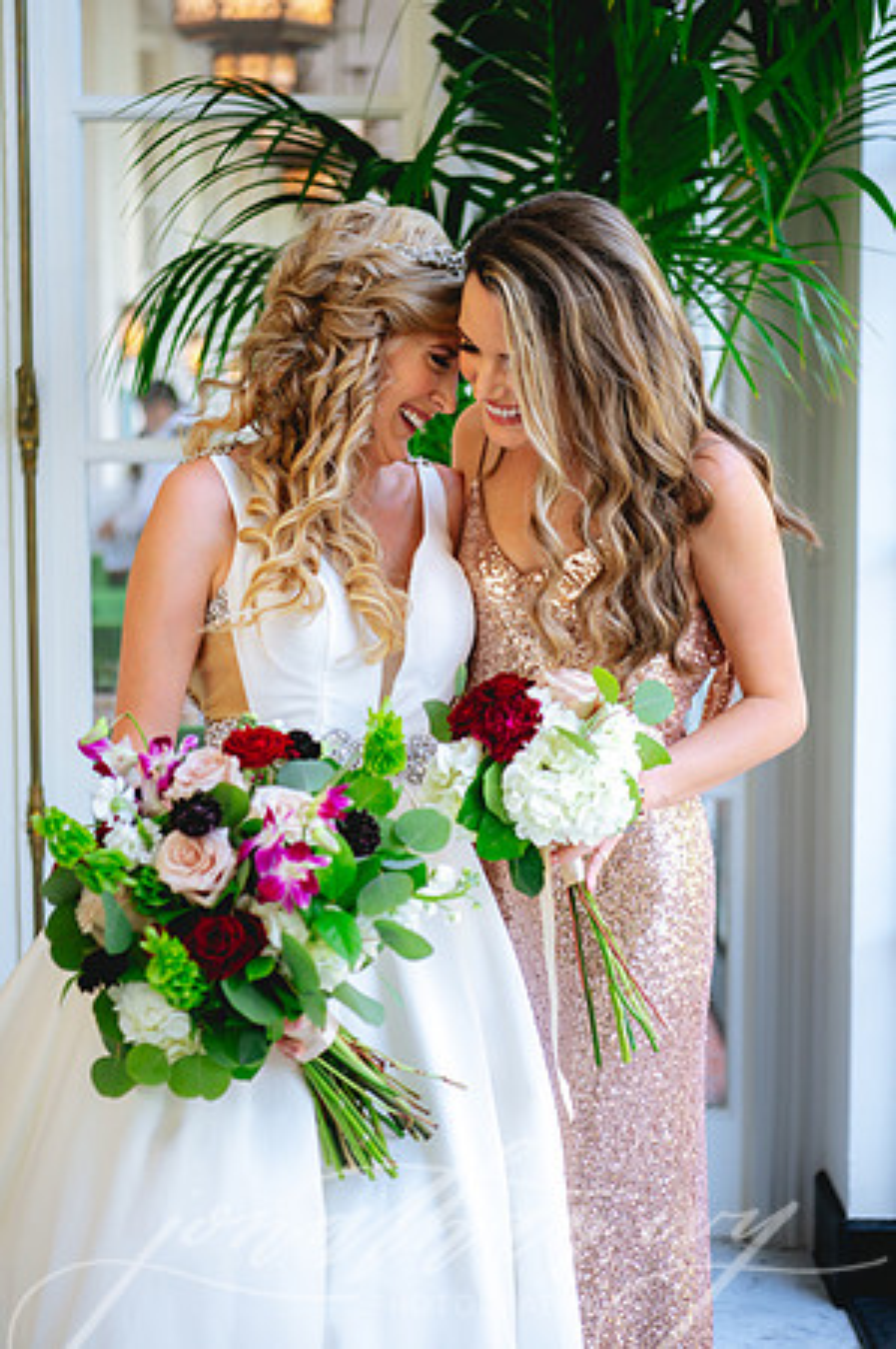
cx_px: 448
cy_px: 674
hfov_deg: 19.4
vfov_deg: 28.9
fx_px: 2619
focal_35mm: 70
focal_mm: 70
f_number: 2.8
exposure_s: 1/200
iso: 400
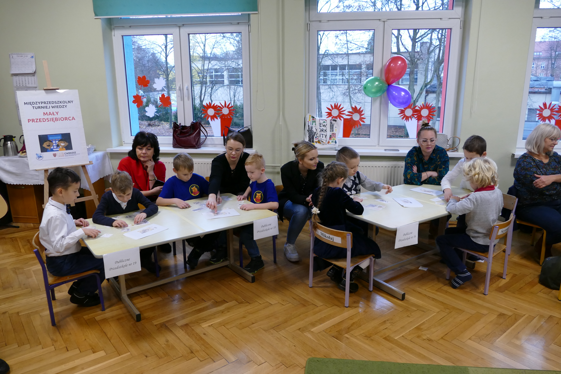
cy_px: 187
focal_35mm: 26
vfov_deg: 49.6
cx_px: 280
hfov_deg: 69.4
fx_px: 405
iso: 500
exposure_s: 1/60
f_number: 2.9
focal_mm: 9.65
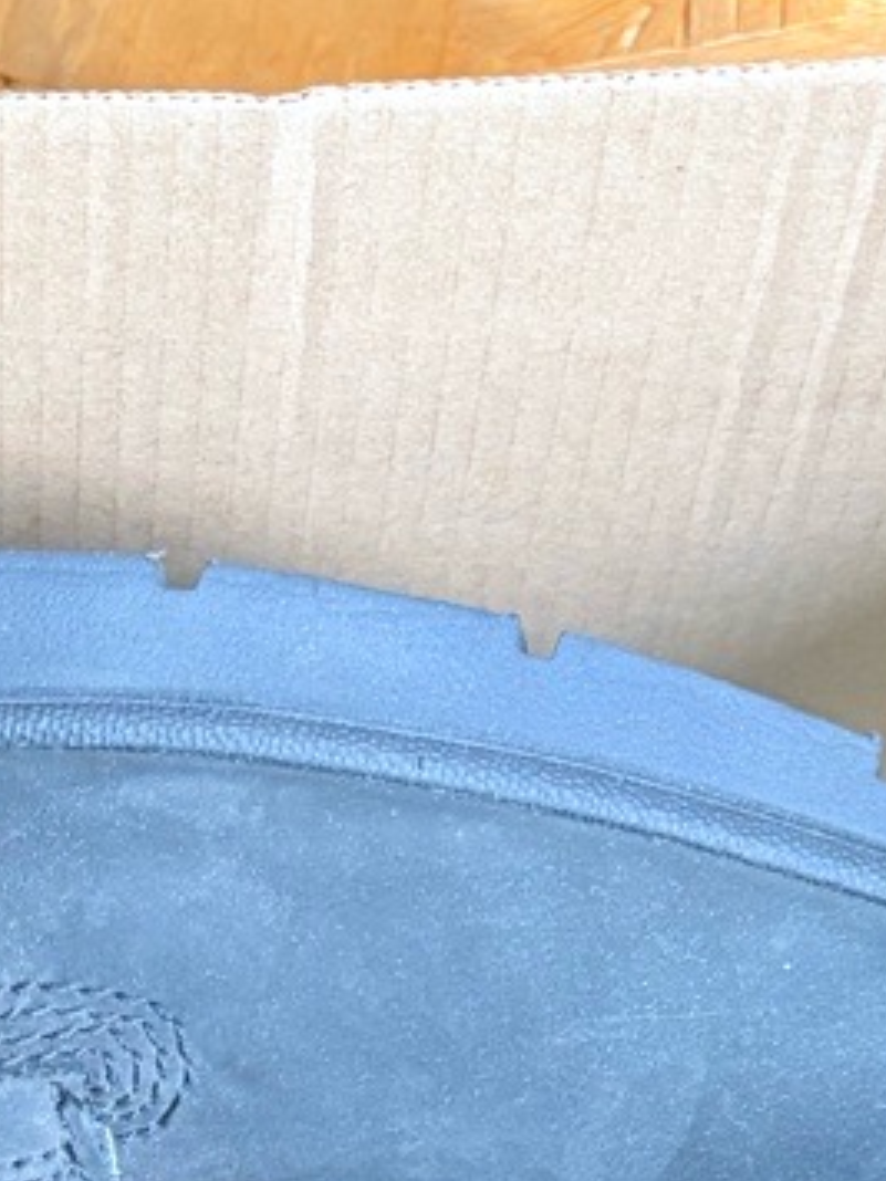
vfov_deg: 15.8
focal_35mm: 117
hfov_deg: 12.2
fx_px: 3993
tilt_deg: -70.6
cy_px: 1642
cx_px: -338
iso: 400
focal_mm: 5.96
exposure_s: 1/60
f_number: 1.6
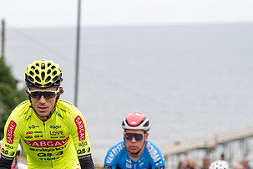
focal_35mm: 197
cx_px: 35
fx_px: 1384
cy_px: 150
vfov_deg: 7.0
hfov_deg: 10.4
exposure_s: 1/1000
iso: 320
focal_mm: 103
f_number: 3.5
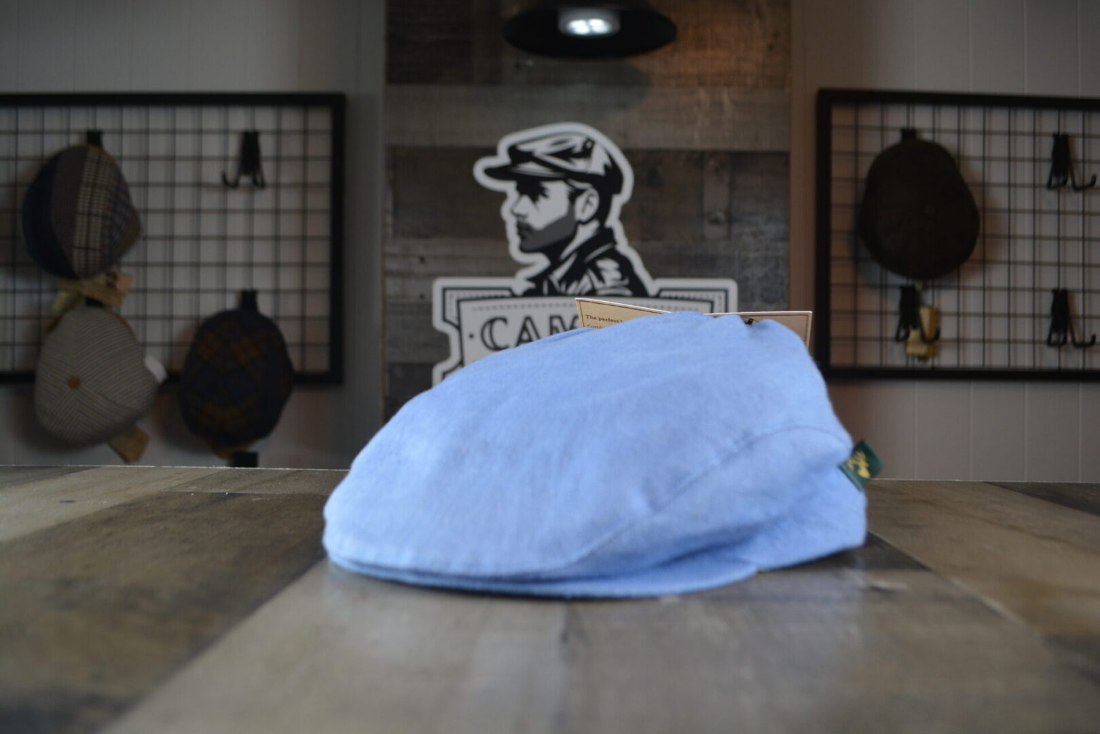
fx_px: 917
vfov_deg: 43.6
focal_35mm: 30
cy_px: 367
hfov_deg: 61.9
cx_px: 550
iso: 400
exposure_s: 1/60
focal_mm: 20
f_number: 4
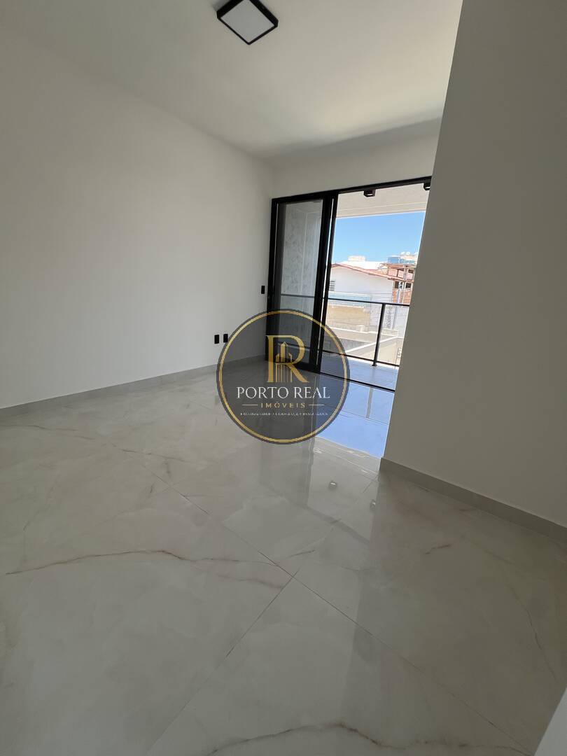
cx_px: 284
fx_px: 284
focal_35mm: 13
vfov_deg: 106.2
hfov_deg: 89.9
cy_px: 378
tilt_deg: -15.9
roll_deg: -3.7
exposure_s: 1/234
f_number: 1.8
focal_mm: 1.57
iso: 32
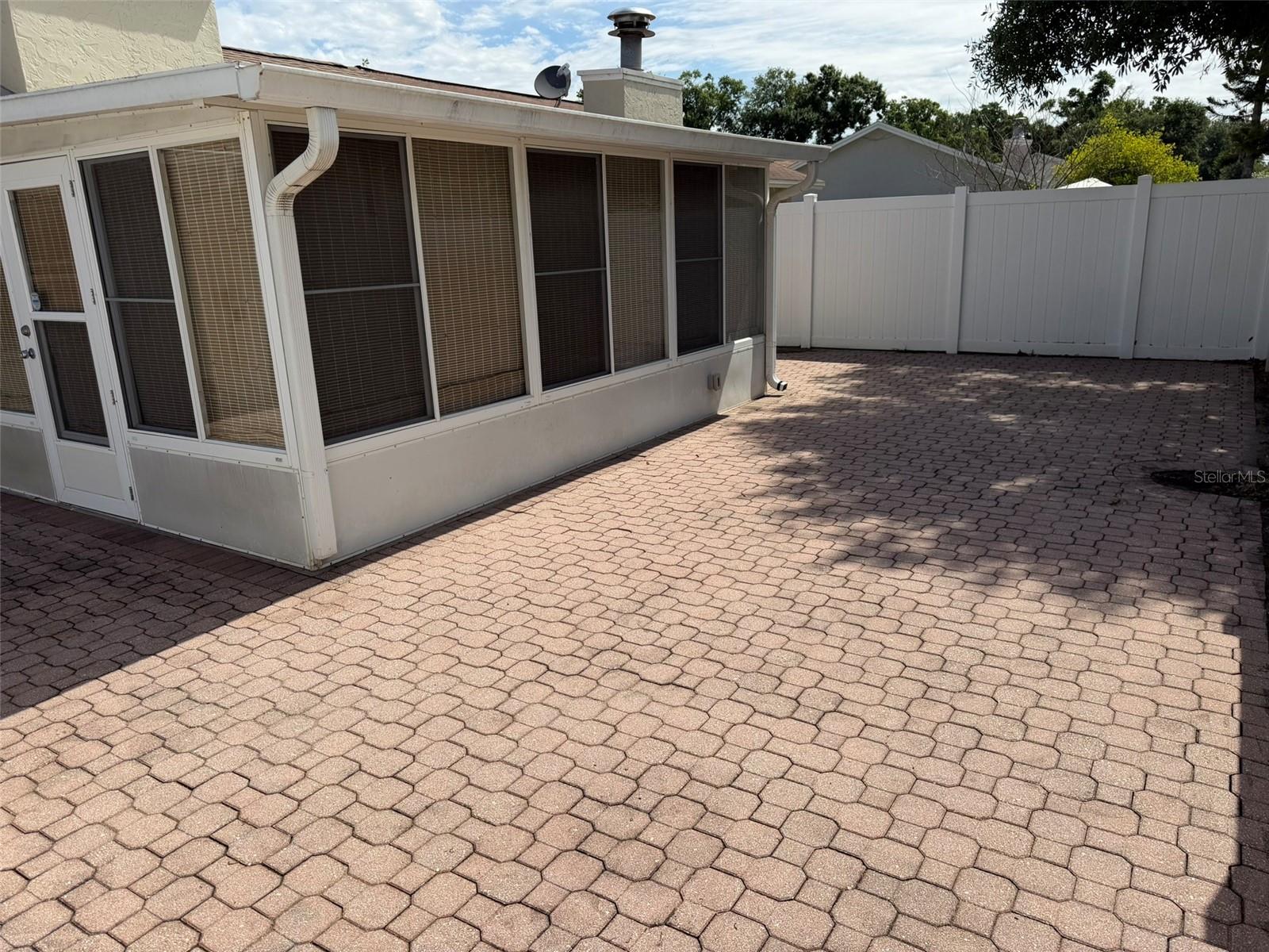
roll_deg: +2.4
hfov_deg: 71.6
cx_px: 634
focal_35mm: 24
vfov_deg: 56.8
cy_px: 476
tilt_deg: -15.1
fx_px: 880
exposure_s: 1/7353
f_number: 1.78
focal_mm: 6.76
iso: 80
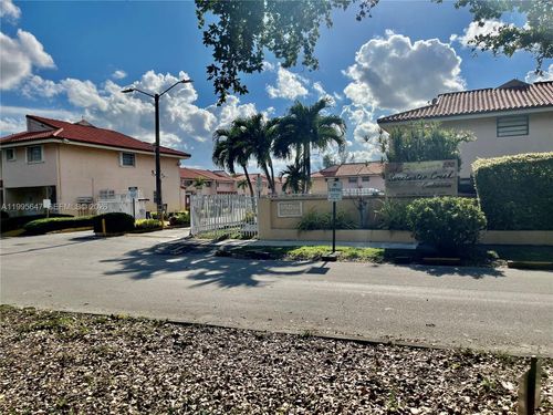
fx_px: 415
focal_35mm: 26
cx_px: 276
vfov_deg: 53.1
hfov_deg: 67.3
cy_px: 208
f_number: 1.6
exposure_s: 1/6897
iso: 50
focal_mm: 5.1
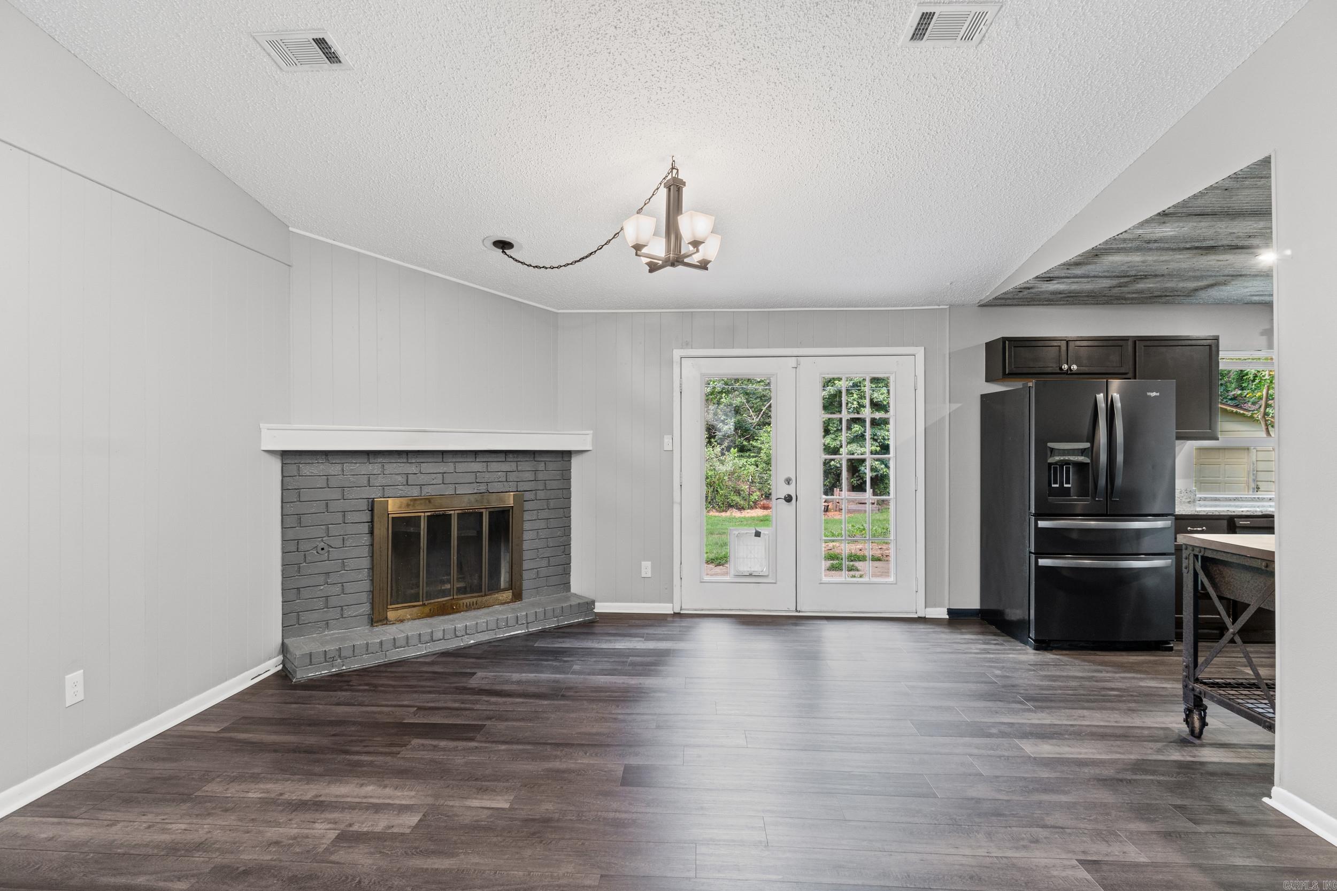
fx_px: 668
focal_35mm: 18
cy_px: 446
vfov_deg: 67.4
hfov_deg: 90.0
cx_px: 668
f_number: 9
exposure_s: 1/1.25
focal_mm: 12
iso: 250
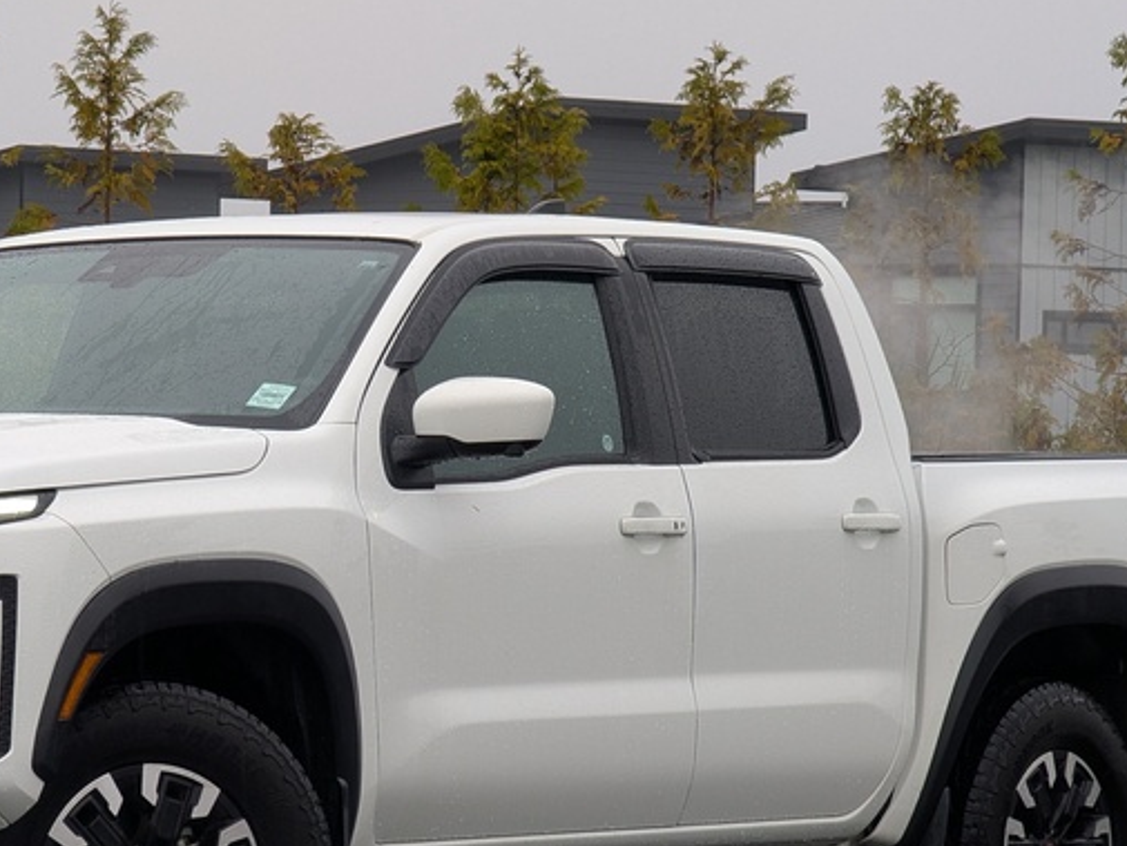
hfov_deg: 9.2
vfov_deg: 6.9
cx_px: 266
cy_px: 647
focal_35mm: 215
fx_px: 7001
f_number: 3.5
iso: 30
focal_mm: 19
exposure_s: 1/75.6
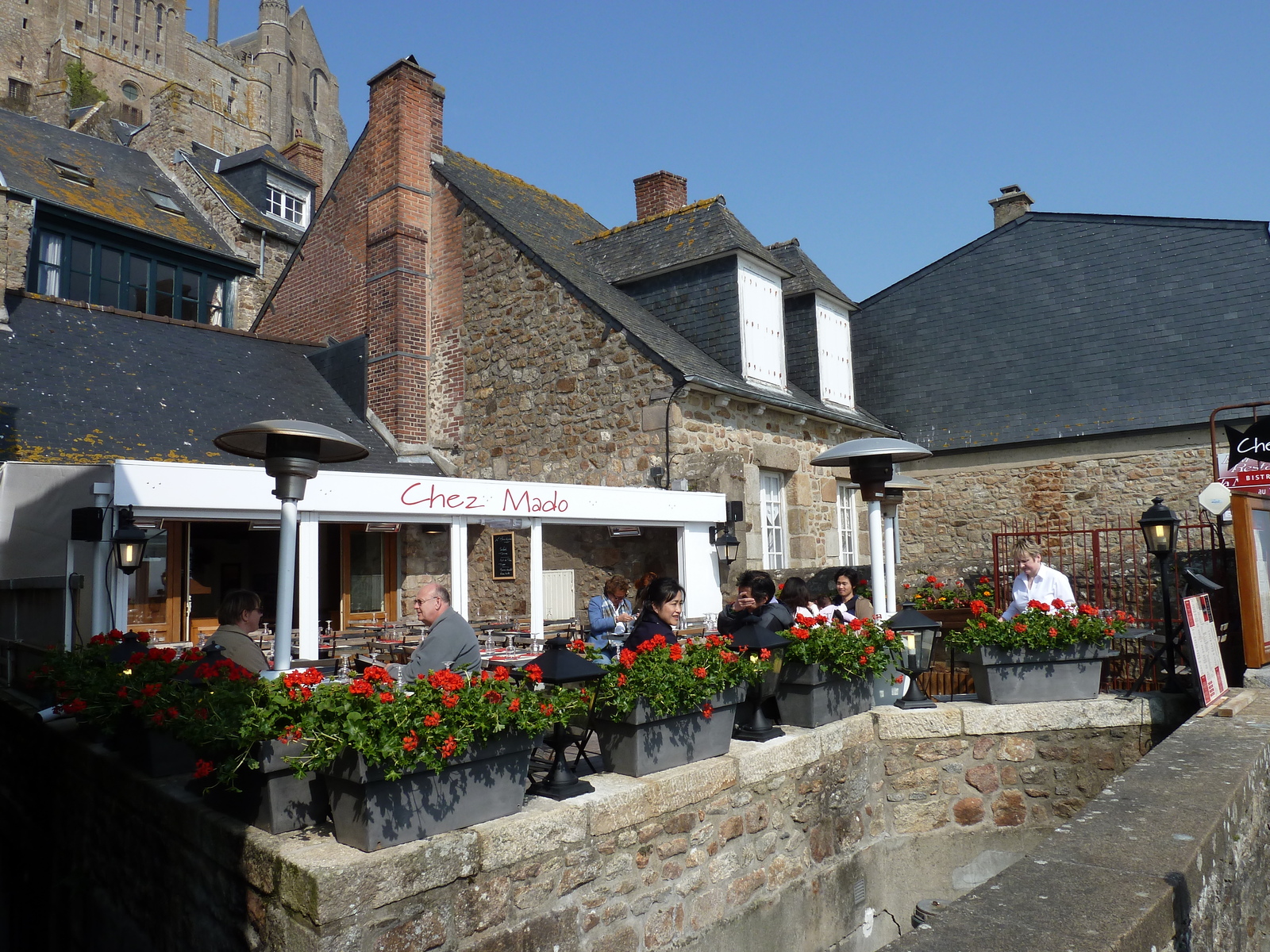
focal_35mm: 25
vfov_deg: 54.9
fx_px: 917
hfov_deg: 69.4
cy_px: 476
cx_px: 635
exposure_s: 1/400
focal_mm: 4.1
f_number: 5
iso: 80
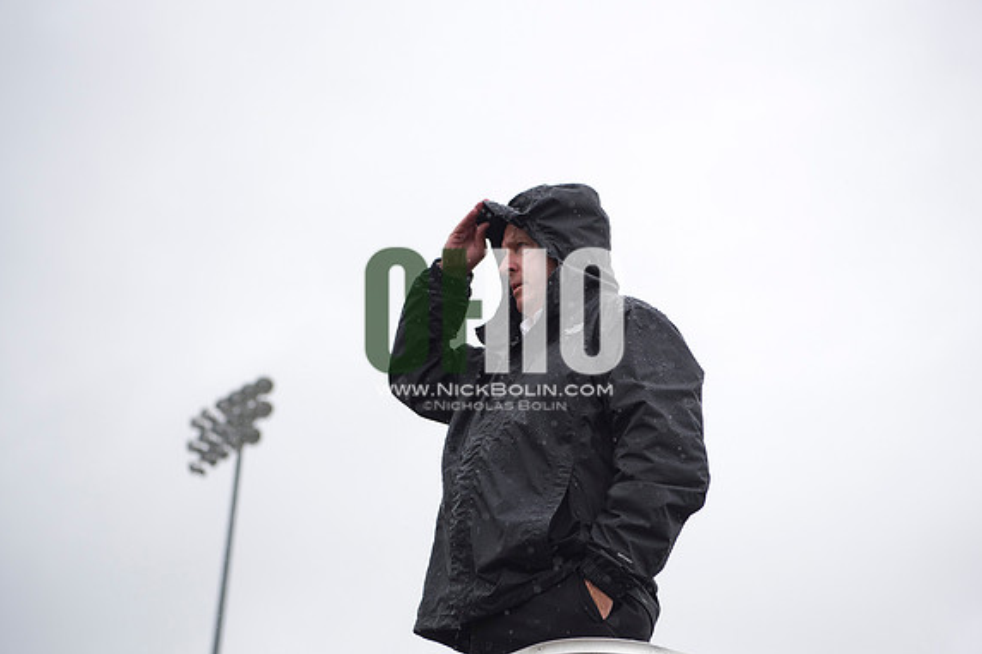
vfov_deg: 19.2
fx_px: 1936
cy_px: 329
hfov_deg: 28.5
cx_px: 494
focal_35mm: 71
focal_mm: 70
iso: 400
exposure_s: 1/1250
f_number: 4
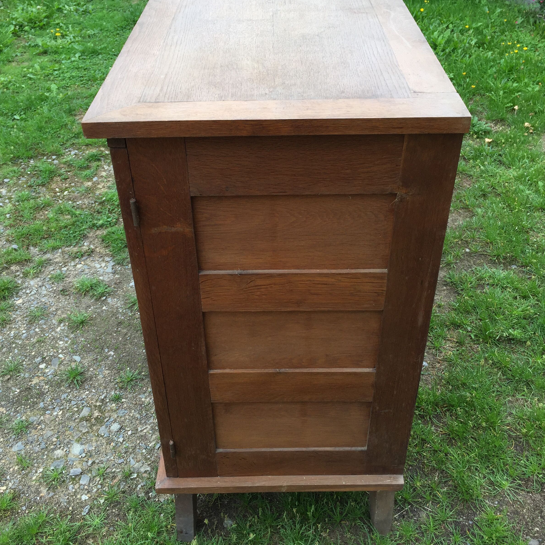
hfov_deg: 47.2
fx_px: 623
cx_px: 273
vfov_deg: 47.1
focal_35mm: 35
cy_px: 235
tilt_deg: -36.3
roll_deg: +0.0
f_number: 2.2
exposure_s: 1/255
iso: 32
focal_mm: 4.15
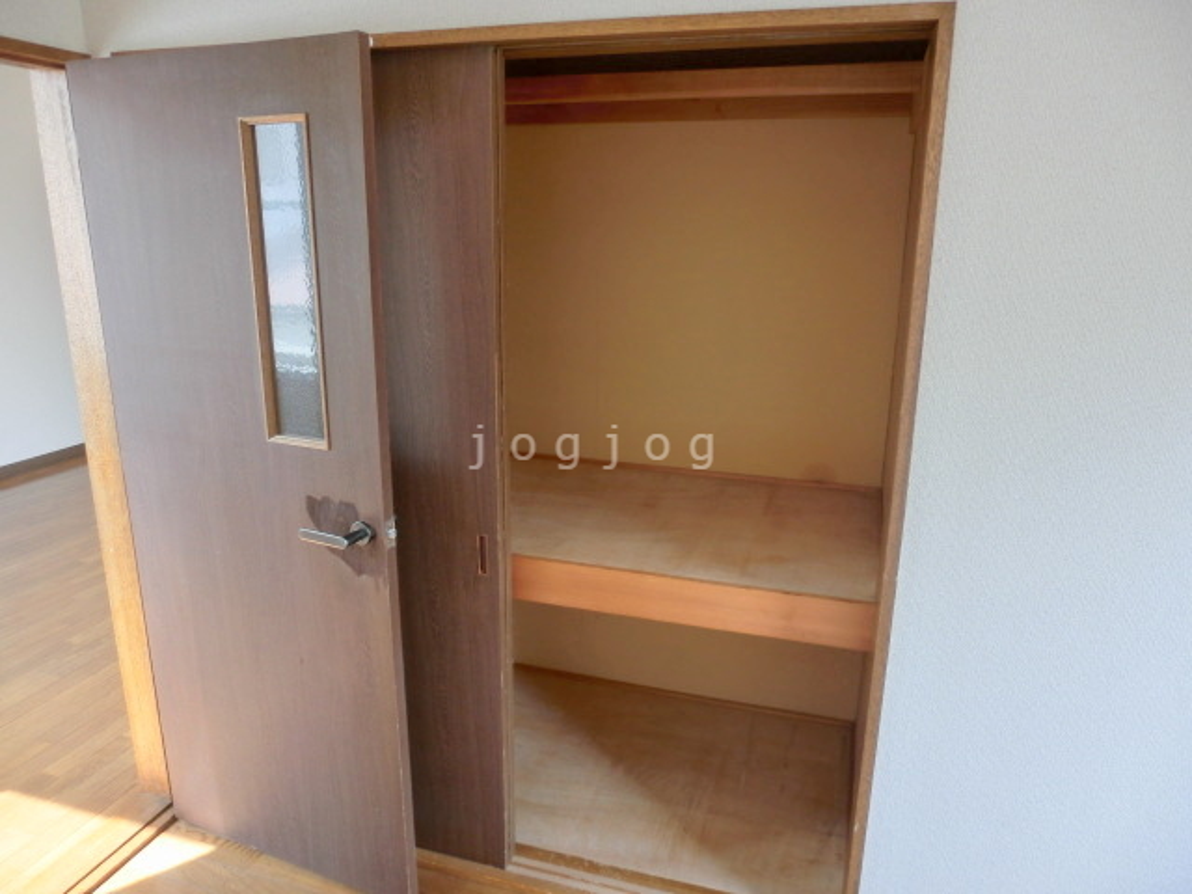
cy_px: 447
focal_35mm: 24
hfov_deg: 71.6
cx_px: 596
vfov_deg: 56.8
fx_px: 826
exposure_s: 1/50
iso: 160
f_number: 3
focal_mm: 4.24
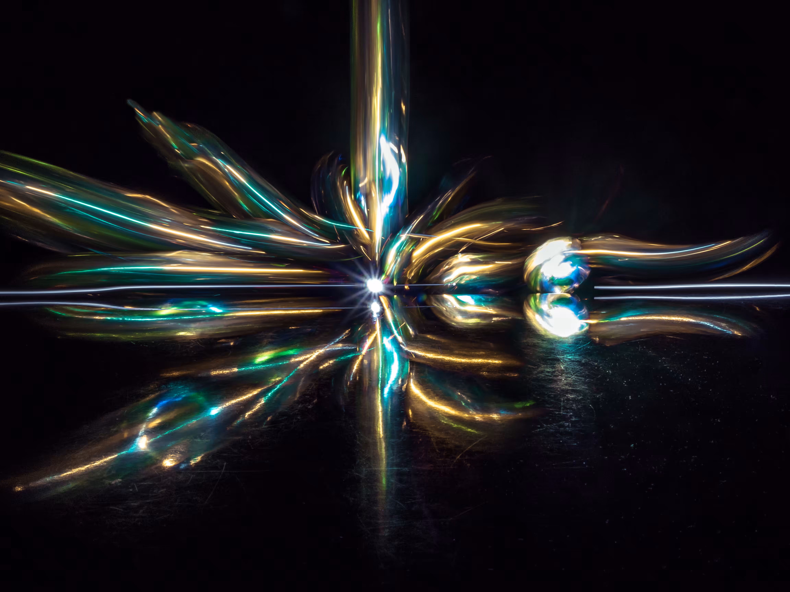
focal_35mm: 30
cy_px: 296
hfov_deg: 60.0
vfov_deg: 46.8
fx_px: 685
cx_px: 395
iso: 100
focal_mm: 15
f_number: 22
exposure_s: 2
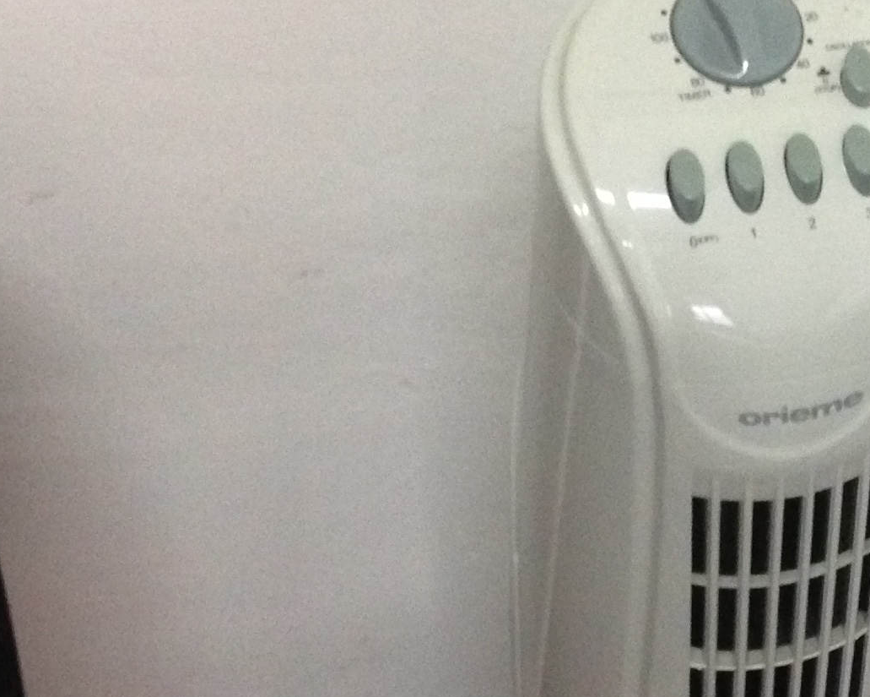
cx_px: 834
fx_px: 2627
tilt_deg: -53.0
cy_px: 513
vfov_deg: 15.0
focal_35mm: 102
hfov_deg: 18.4
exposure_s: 1/20
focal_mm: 4.12
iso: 250
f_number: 2.4
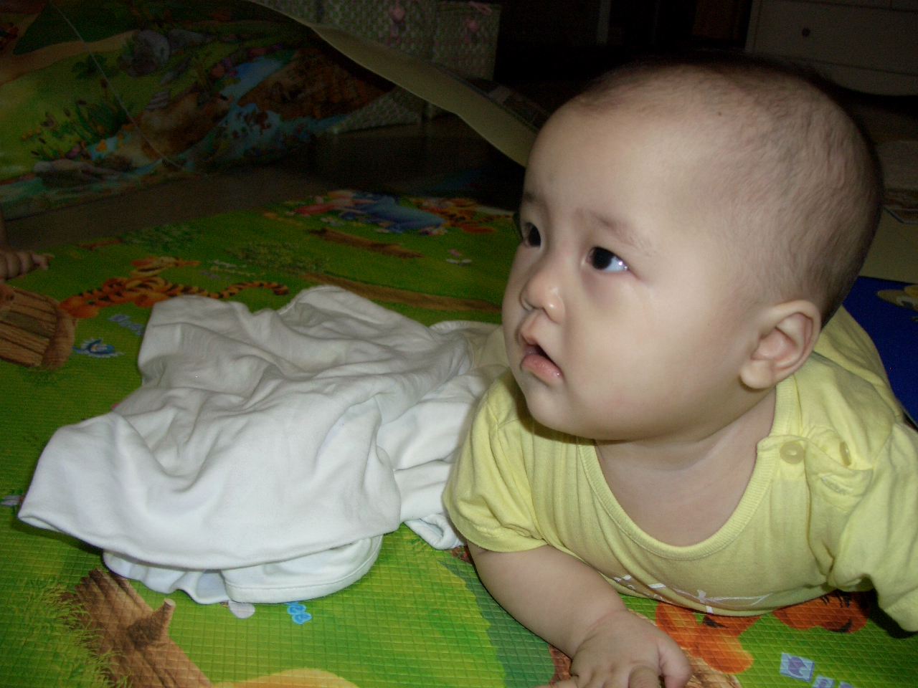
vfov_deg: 42.9
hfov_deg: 55.4
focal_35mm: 33
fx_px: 875
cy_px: 344
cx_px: 459
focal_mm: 7.1
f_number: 2.8
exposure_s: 1/60
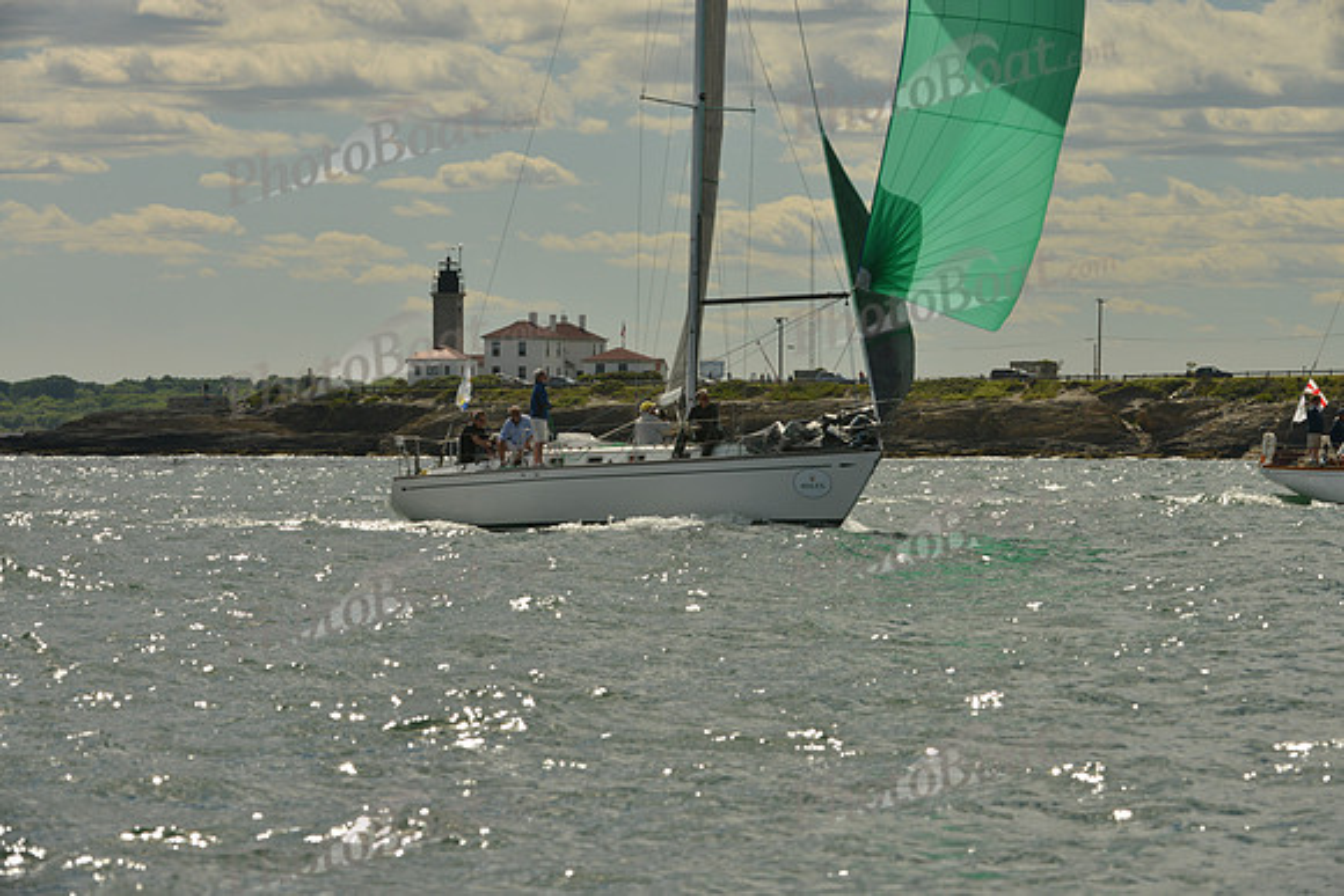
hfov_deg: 10.3
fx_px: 7468
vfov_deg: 6.9
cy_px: 448
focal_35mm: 200
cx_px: 672
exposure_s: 1/1250
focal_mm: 200
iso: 400
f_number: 10
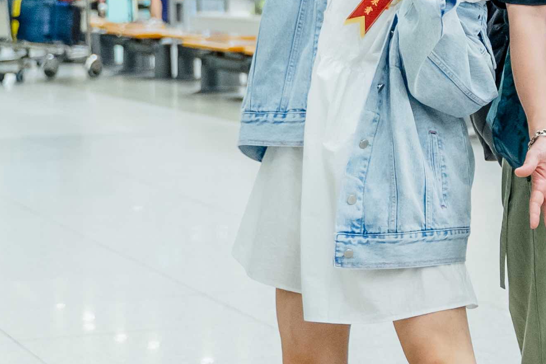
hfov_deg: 11.6
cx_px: 996
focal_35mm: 163
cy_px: -26
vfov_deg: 8.4
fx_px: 2472
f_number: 2.8
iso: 1250
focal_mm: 36
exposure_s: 1/100
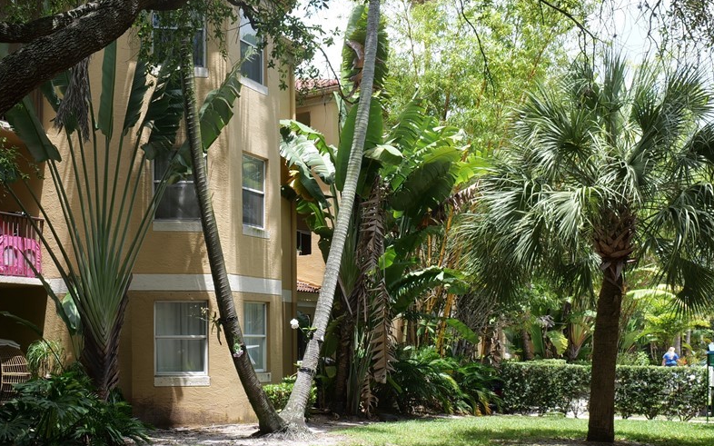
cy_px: 345
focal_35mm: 44
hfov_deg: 43.1
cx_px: 139
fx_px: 856
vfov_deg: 28.7
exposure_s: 1/30
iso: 100
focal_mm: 20
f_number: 11
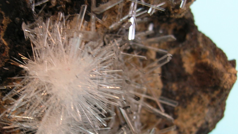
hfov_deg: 36.9
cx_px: 84
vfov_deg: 21.2
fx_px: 353
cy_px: 104
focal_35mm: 56
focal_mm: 6
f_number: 2.7
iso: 52
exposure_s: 1/4
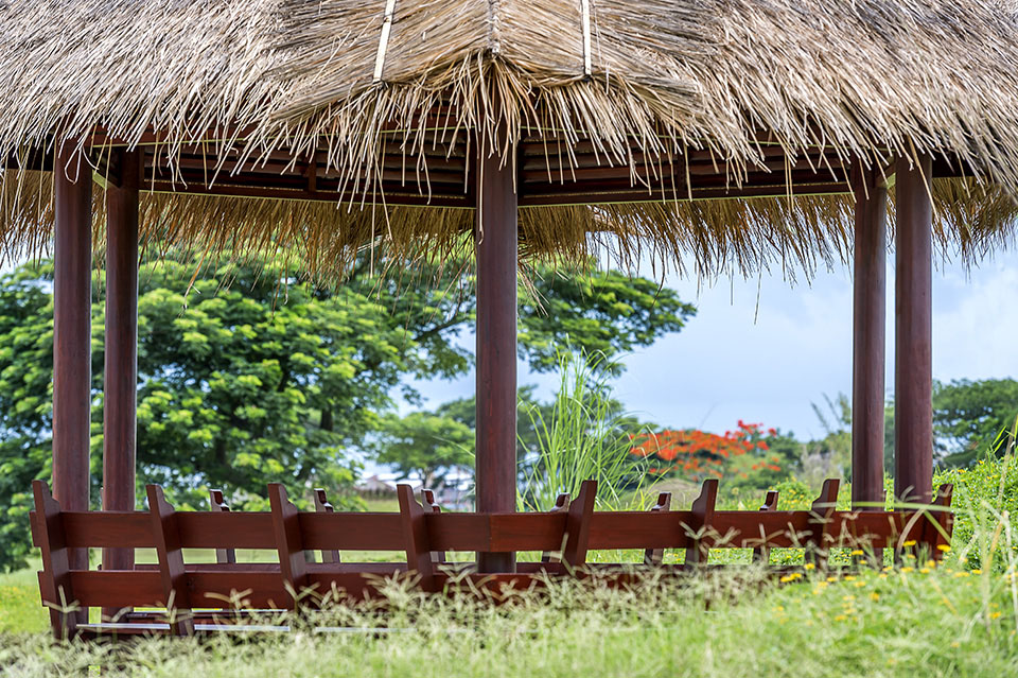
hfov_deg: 15.2
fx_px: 3815
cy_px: 339
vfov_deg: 10.1
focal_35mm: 135
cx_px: 509
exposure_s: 1/160
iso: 80
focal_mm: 135
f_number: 7.1
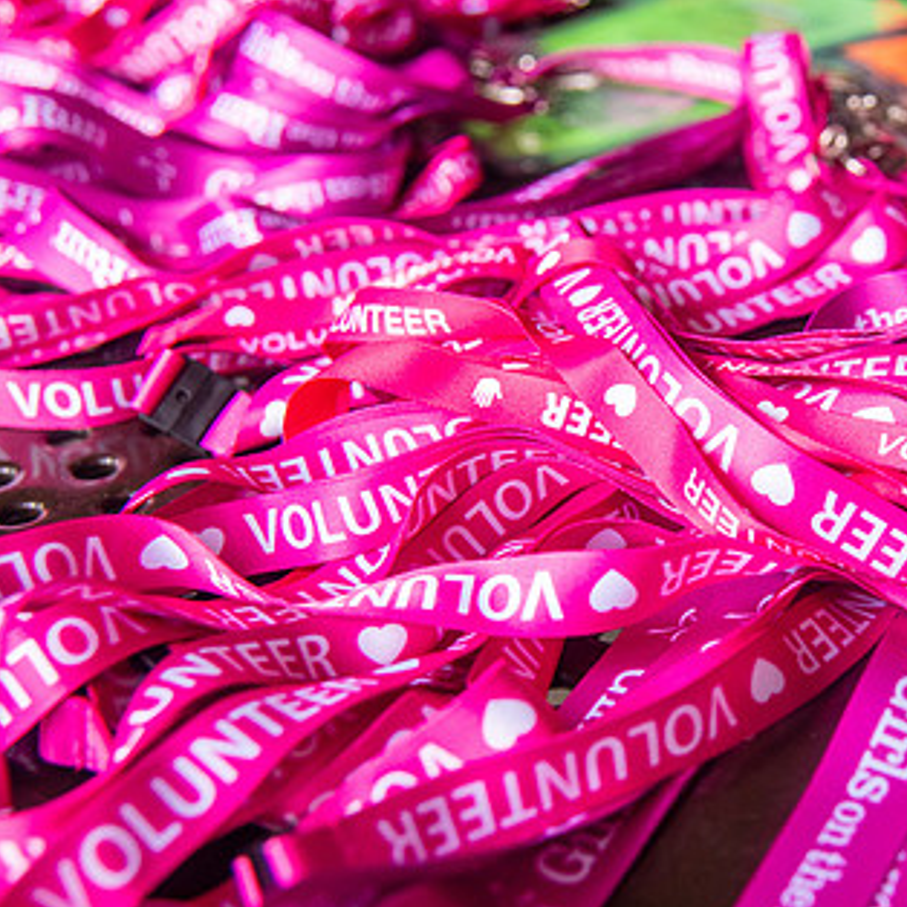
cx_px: 734
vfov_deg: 25.0
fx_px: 2045
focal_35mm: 69
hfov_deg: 24.6
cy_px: 459
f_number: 4
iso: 3200
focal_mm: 44
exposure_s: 1/125
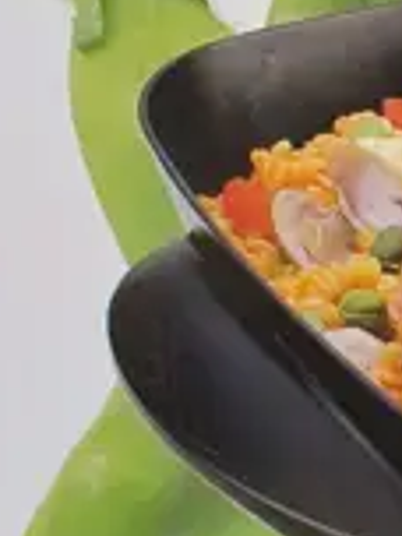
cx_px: 825
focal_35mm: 182
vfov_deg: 10.8
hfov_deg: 7.8
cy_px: 134
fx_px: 2818
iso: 64
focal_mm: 2.87
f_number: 2
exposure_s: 1/120
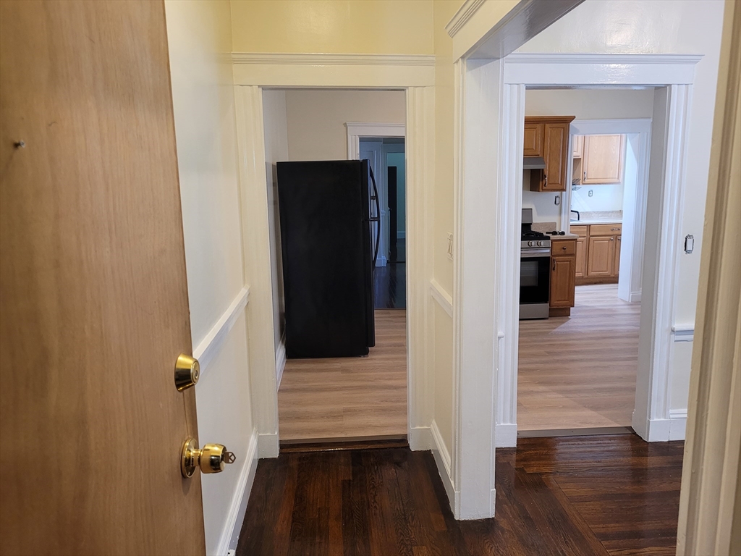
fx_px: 557
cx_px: 370
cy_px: 278
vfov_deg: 53.1
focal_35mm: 26
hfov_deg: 67.3
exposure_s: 1/40
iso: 250
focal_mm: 5.4
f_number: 1.8
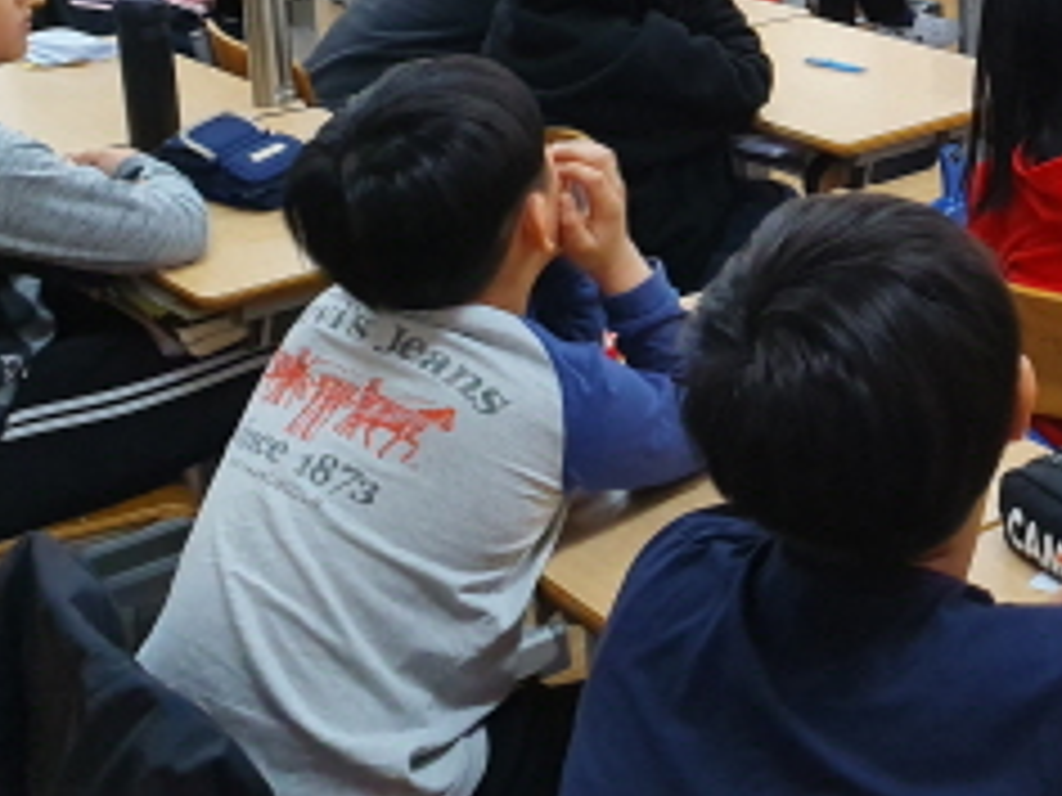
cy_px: -9
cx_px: 1166
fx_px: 2025
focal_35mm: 66
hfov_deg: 27.0
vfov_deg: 21.4
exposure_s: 1/120
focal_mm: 4.32
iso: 160
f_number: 2.4
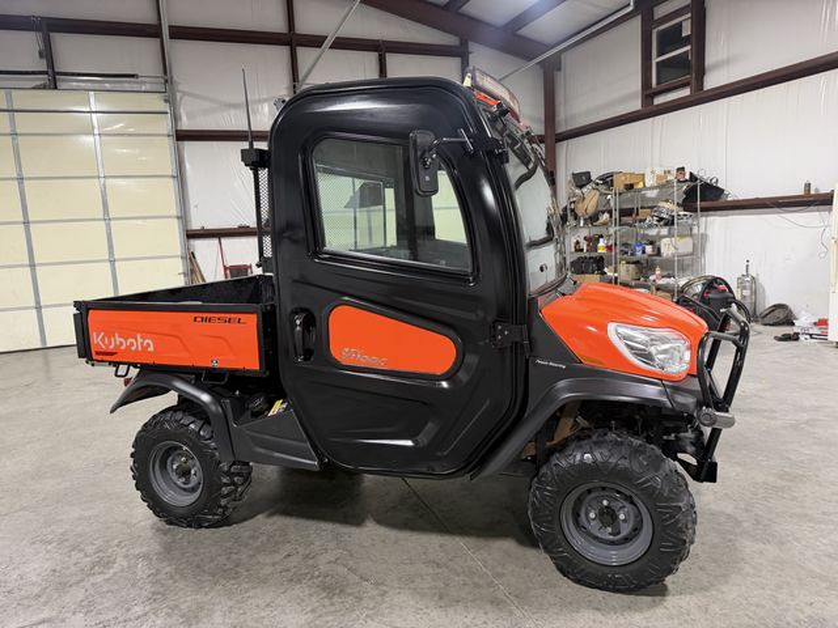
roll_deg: +4.3
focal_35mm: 24
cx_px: 419
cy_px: 314
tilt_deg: -6.8
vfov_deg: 56.8
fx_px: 581
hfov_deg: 71.6
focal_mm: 6.76
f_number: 1.78
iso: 320
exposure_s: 1/60
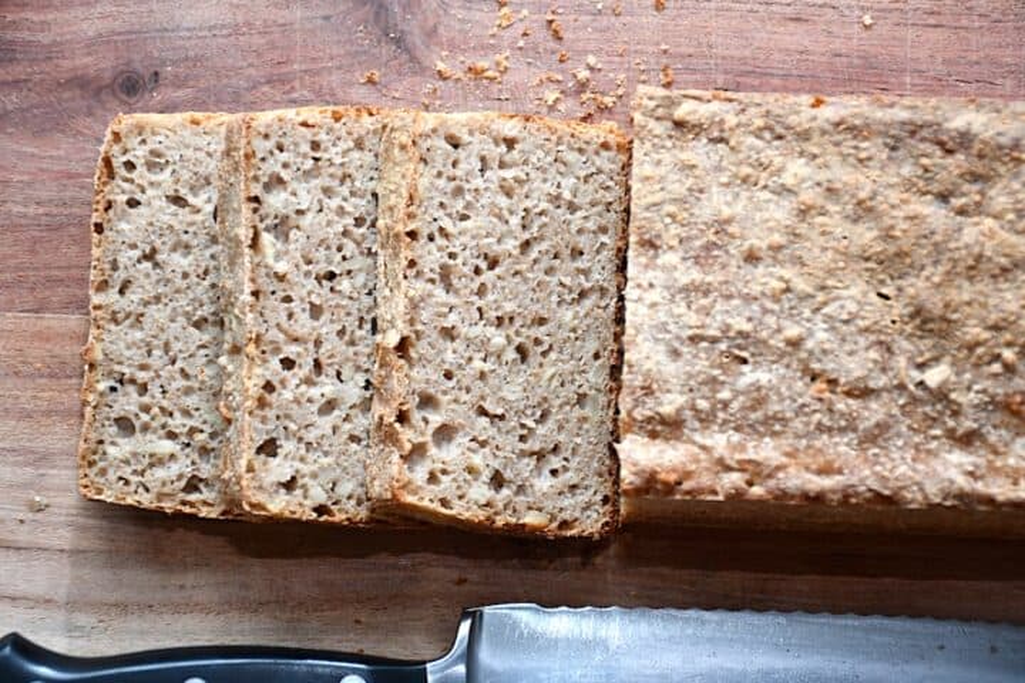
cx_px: 512
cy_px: 342
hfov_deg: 22.6
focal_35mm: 90
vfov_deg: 15.2
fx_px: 2562
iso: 560
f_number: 5
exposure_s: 1/60
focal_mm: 60
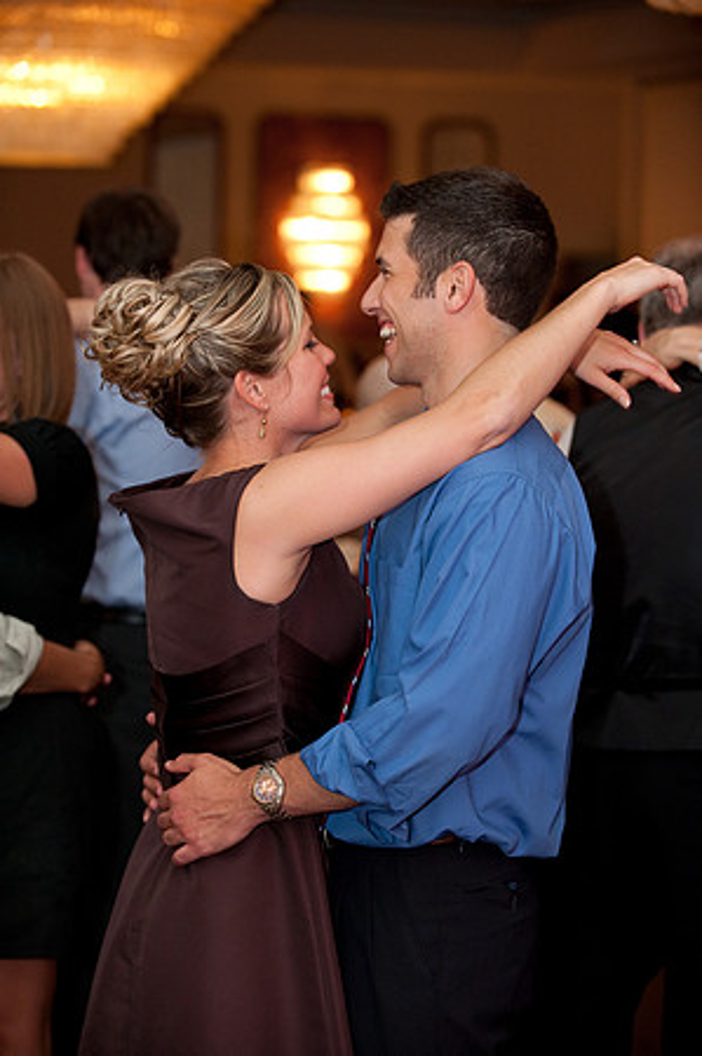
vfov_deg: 23.7
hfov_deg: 15.9
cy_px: 528
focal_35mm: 86
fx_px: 2521
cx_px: 351
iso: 1600
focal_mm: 86
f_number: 4
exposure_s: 1/60
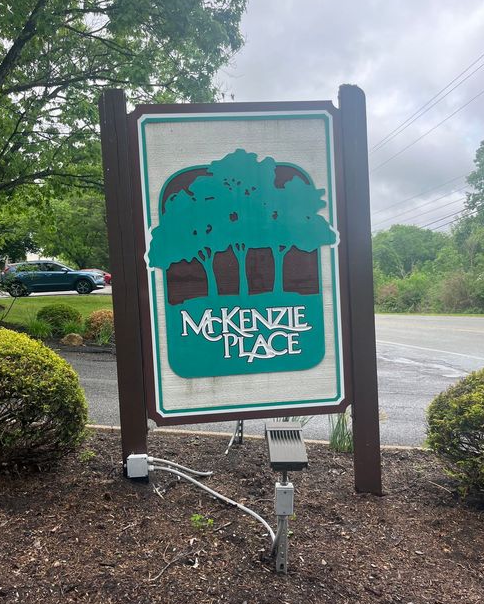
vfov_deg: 62.2
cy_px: 310
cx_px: 239
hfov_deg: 51.6
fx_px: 501
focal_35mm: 28
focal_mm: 5.1
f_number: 1.6
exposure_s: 1/1036
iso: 50
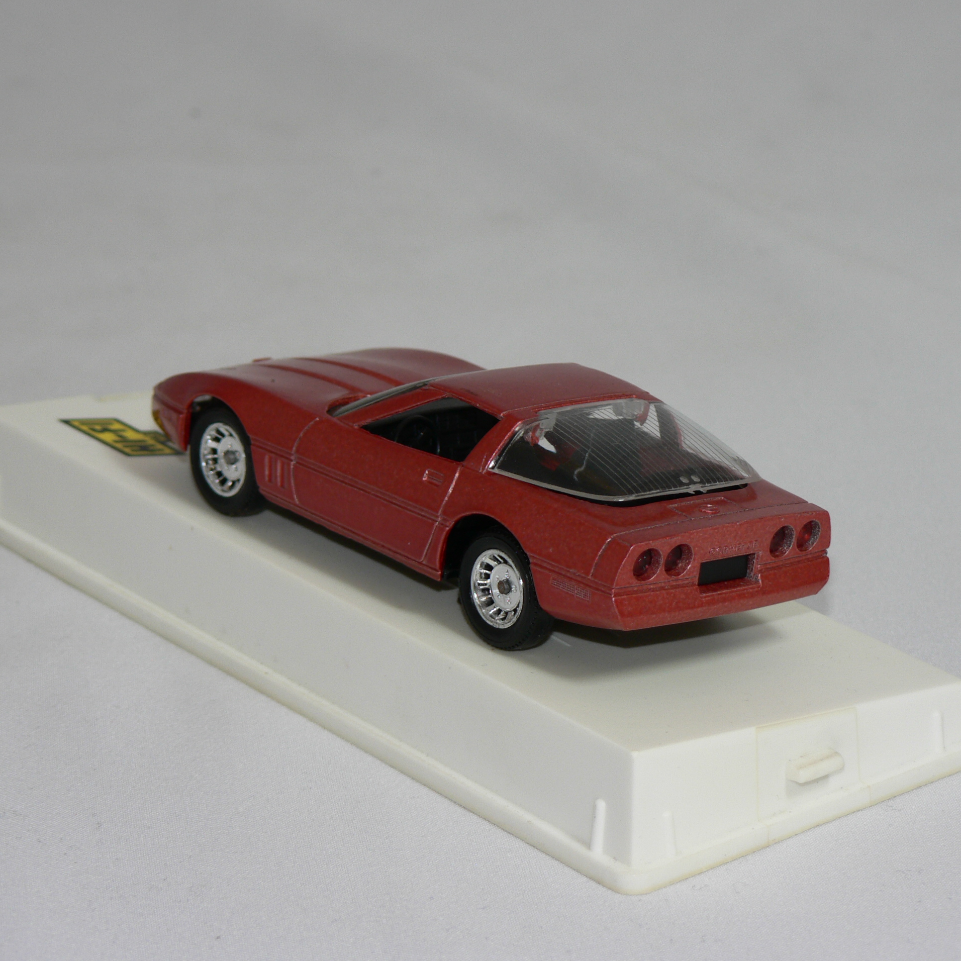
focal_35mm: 129
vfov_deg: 13.5
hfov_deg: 13.5
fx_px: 4052
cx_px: 505
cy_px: 480
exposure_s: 1/60
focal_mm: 18.2
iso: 80
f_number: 3.2
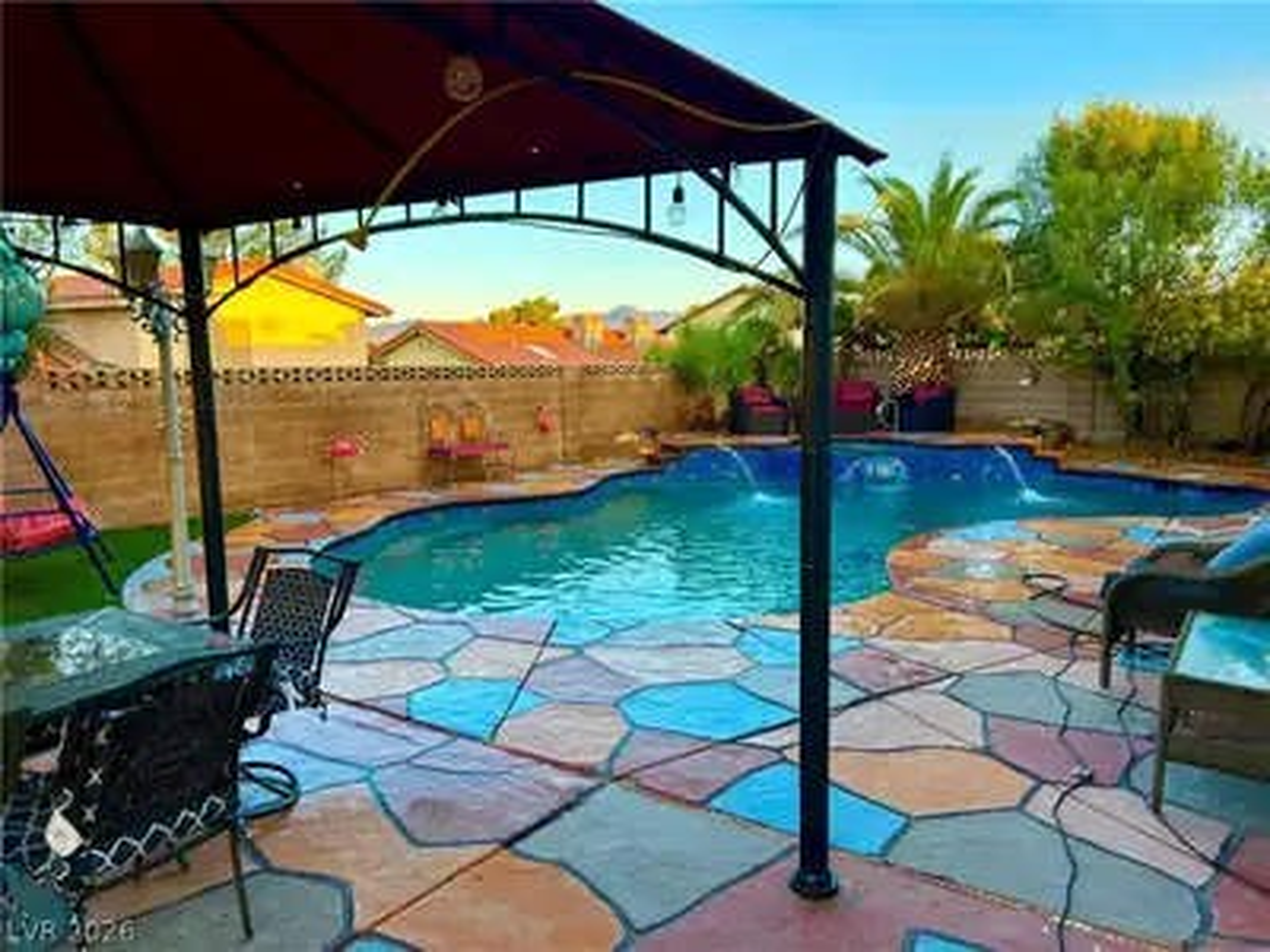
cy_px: 476
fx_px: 954
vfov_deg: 53.1
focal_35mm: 26
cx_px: 635
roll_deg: +0.2
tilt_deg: -6.8
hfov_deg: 67.3
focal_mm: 5.7
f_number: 1.5
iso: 40
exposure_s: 1/290
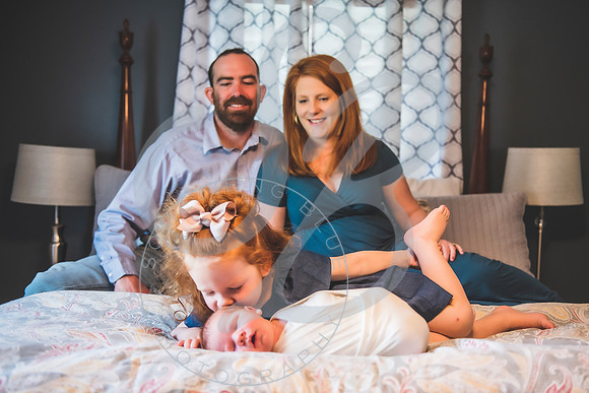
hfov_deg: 46.0
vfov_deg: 31.6
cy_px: 218
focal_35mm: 42
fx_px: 693
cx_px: 324
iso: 800
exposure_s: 1/125
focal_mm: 38
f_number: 2.8
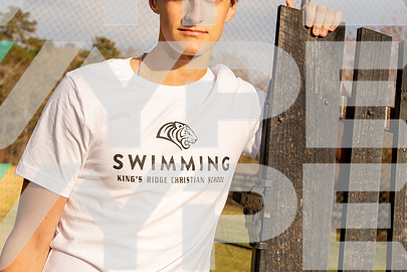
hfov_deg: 24.4
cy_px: 95
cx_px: 166
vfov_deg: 16.4
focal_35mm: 83
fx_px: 938
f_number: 8
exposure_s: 1/250
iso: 125
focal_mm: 58
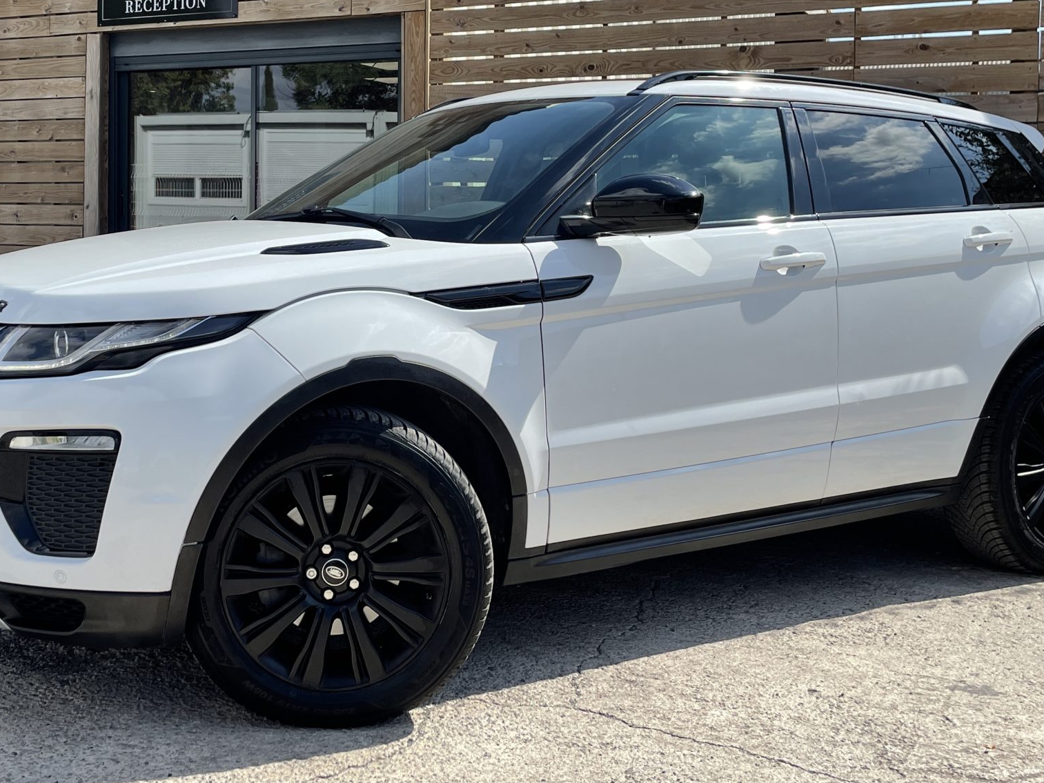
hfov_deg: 42.5
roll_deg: -0.6
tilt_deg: -1.6
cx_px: 372
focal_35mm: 44
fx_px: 1327
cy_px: 235
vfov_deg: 32.5
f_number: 1.6
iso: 32
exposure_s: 1/3509
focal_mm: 4.2
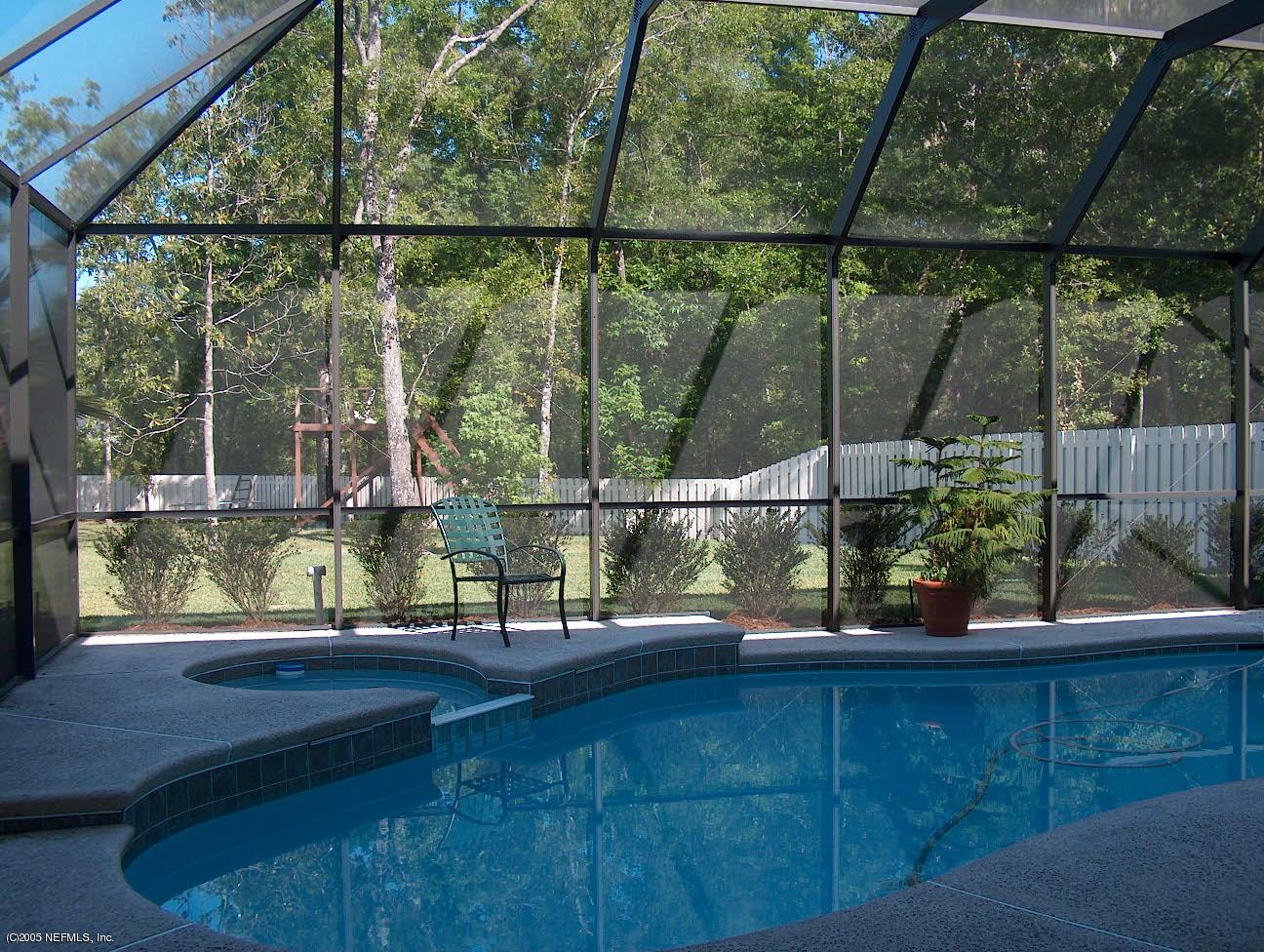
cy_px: 476
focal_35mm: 37
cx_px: 632
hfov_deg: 50.1
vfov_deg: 38.8
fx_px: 1353
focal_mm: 7.6
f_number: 4
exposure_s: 1/190
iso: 100
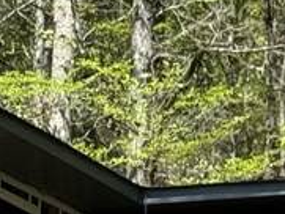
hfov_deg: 5.6
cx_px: -431
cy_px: 371
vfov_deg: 4.3
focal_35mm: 340
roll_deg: -2.7
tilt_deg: +10.0
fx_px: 2801
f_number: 1.78
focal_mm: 6.76
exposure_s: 1/2667
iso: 80
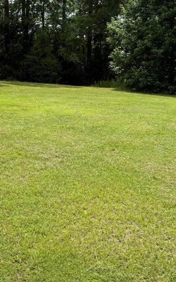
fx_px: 392
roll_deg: -4.4
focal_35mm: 51
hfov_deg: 24.4
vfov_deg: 39.2
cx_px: 10
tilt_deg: -1.6
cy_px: 101
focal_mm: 6.76
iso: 80
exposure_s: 1/2703
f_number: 1.78
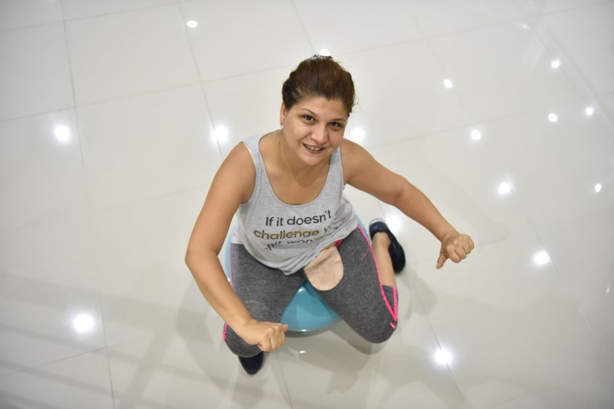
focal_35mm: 34
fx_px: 580
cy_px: 204
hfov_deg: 55.8
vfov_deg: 38.9
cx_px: 307
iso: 3200
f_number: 2.8
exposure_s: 1/200
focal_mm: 34
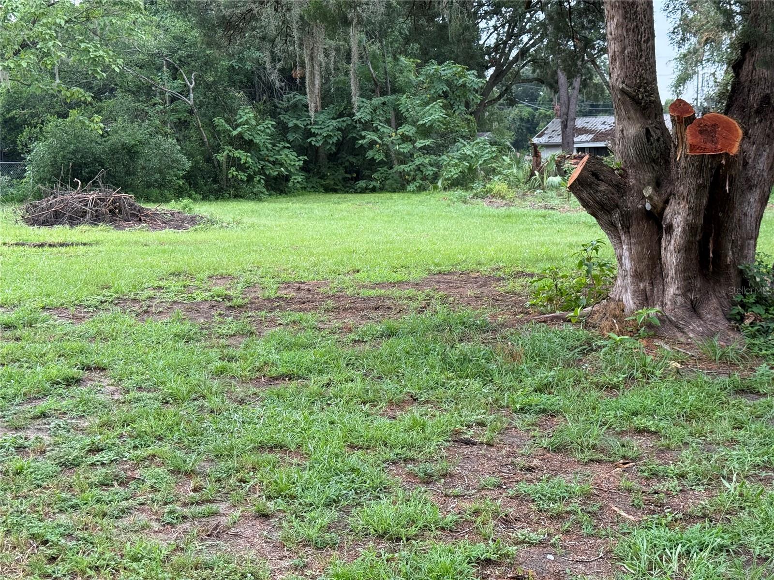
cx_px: 387
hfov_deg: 39.7
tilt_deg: -7.2
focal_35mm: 48
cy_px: 290
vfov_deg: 30.3
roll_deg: +0.3
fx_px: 1073
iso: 80
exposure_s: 1/675
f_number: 1.78
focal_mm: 6.76
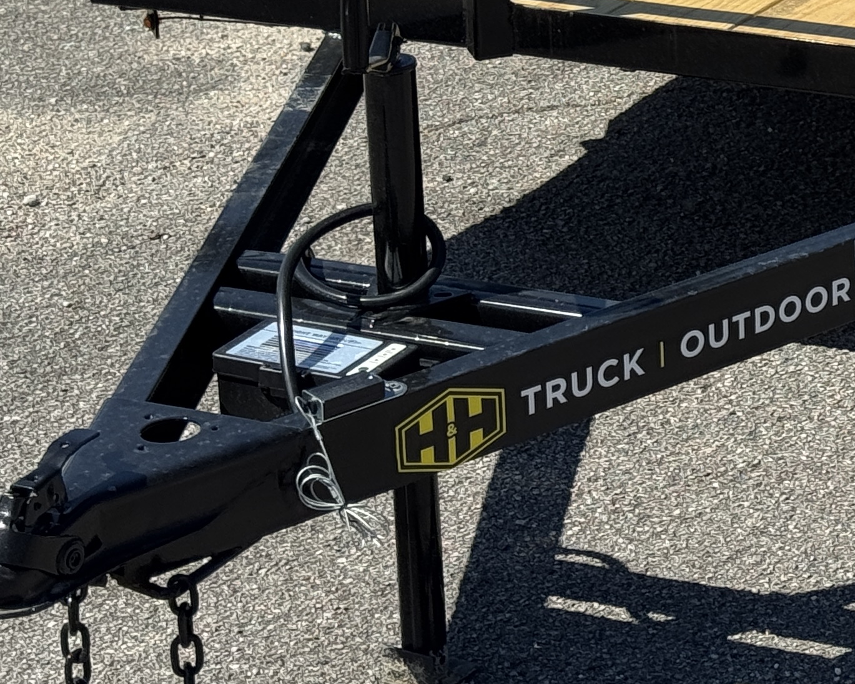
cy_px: -128
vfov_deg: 11.0
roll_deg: -1.0
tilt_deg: -17.4
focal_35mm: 138
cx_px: 1169
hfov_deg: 13.4
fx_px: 3492
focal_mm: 6.76
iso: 64
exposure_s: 1/4049
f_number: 1.78
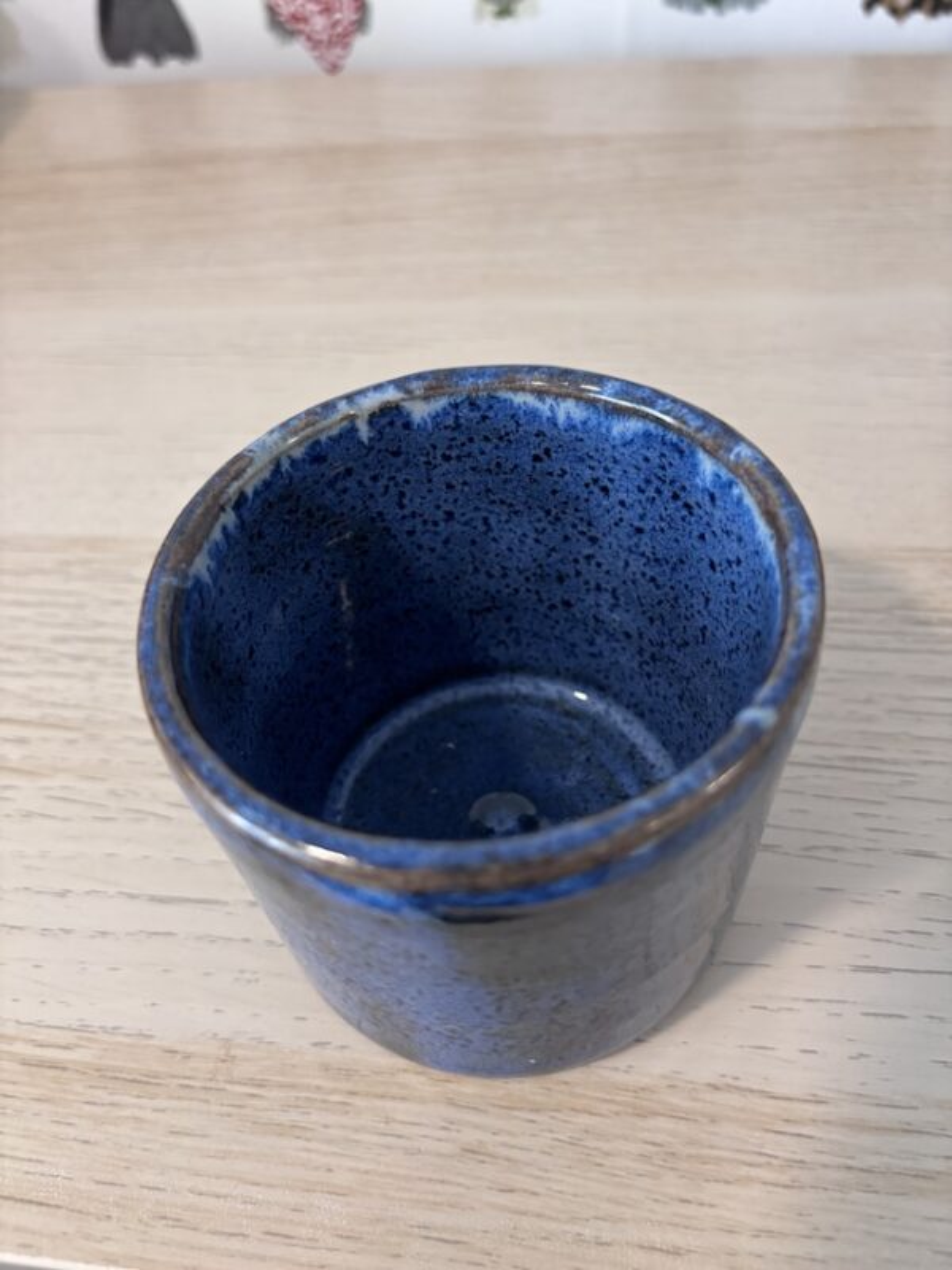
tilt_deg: -50.3
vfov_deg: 67.3
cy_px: 635
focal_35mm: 26
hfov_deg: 53.1
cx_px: 476
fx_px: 953
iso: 320
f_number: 1.6
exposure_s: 1/60
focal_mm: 5.96
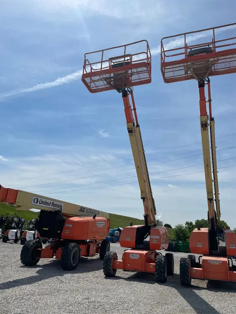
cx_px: 118
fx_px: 236
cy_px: 157
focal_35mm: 26
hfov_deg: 53.1
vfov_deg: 67.3
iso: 50
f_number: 1.6
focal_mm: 4.2
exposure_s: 1/13333
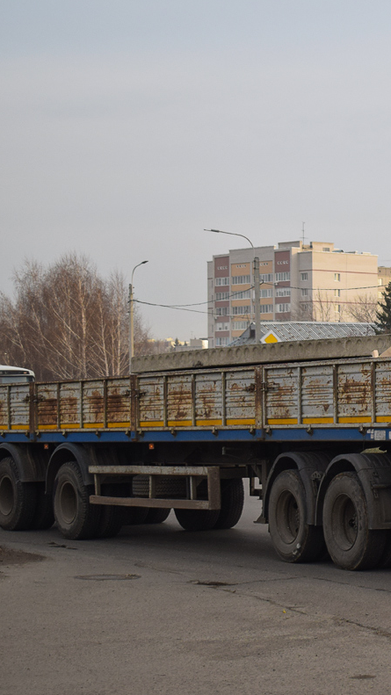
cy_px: 346
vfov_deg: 26.2
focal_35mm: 81
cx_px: 441
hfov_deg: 14.5
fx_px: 1493
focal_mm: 34
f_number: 4.5
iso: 400
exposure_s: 1/1000
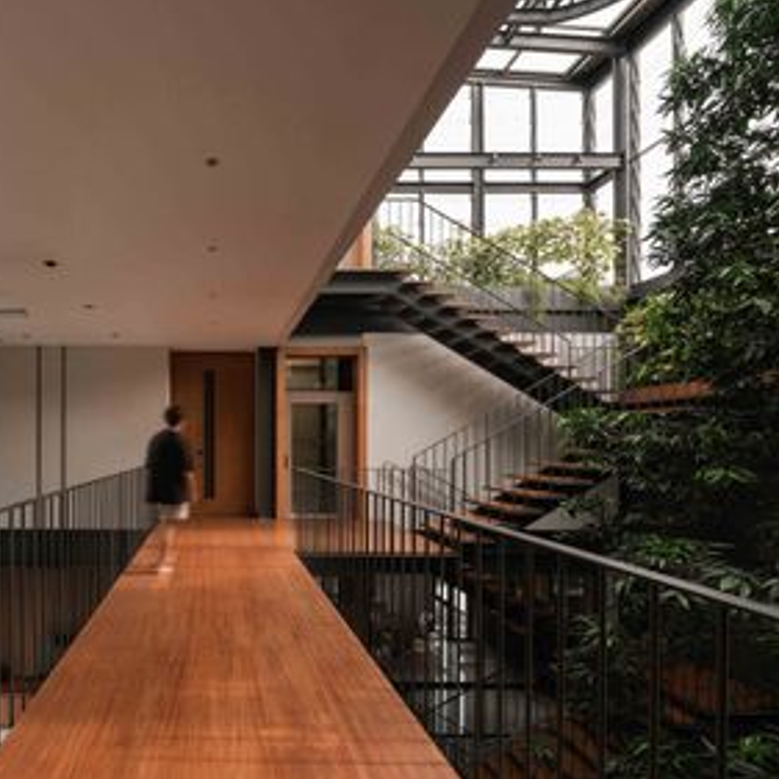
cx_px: 280
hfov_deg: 85.3
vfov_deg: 87.4
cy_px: 377
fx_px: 407
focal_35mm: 16
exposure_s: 1/8
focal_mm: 12
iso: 100
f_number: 11
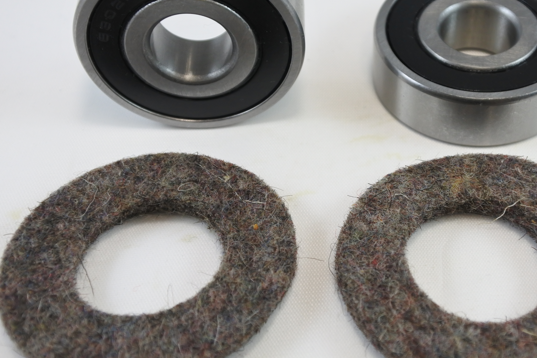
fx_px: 940
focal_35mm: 63
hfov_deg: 31.8
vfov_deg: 21.6
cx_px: 329
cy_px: 158
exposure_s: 1/160
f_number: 4.5
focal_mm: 16.5
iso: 400
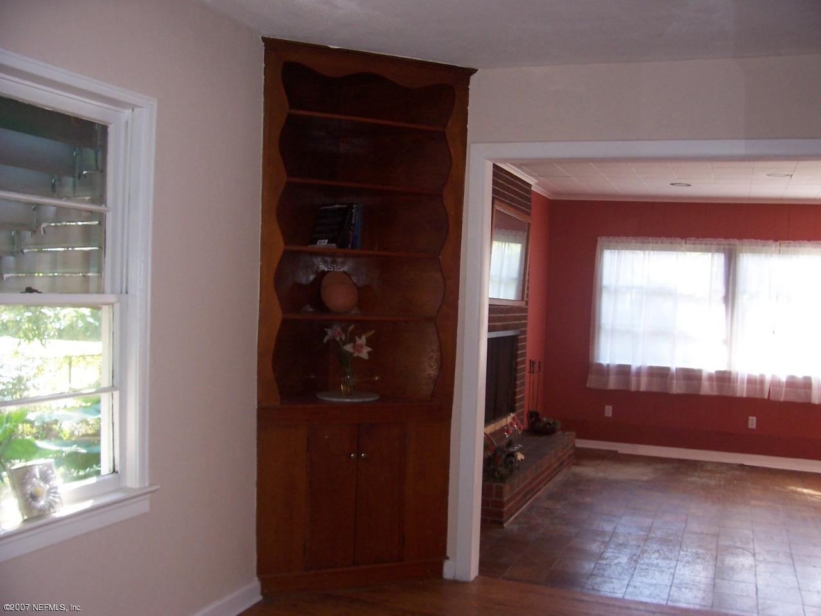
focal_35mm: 34
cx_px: 410
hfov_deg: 54.0
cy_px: 308
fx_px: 806
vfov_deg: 41.8
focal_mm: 5.6
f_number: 2.7
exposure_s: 1/60
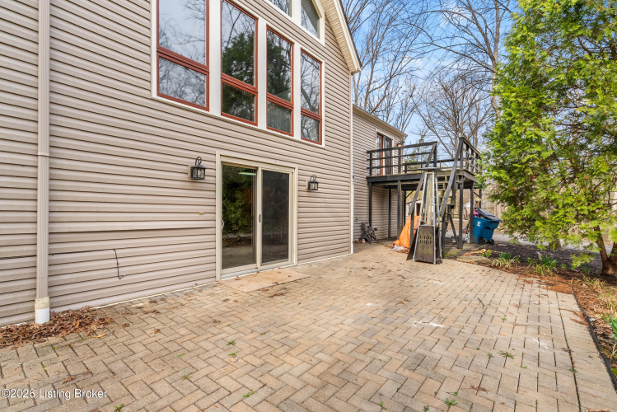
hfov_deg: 96.7
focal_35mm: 16
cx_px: 308
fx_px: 274
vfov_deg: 73.8
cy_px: 206
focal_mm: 16
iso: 400
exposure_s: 1/40
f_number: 11
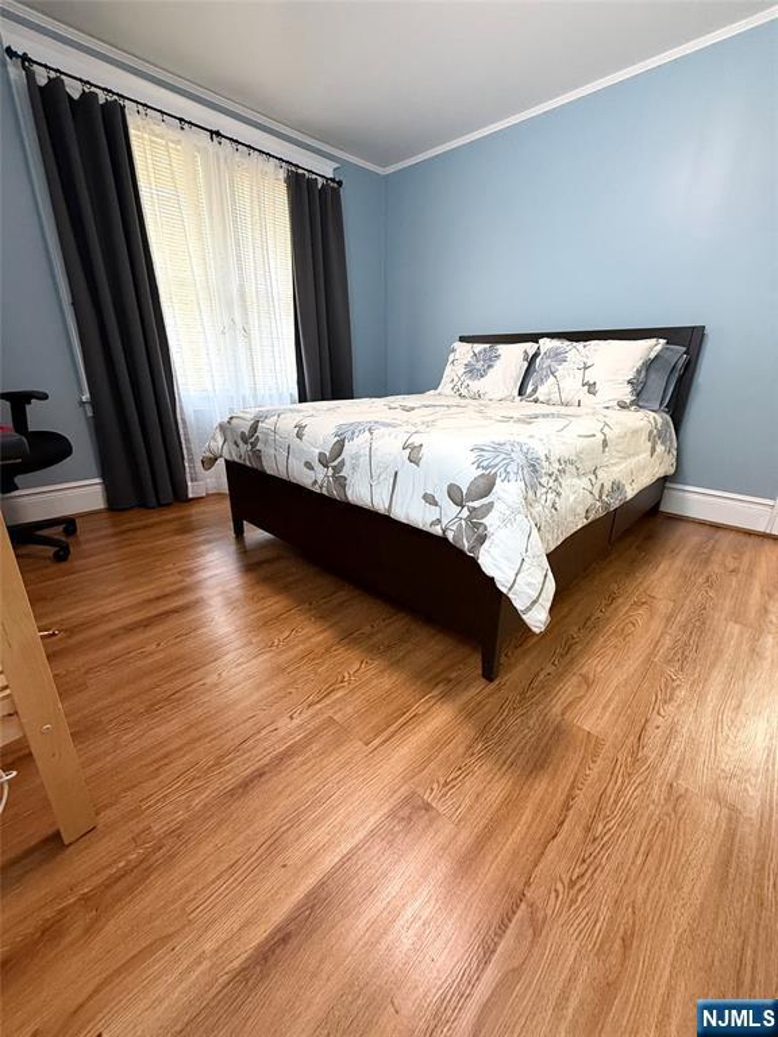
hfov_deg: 85.7
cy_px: 518
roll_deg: -0.8
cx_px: 389
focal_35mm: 14
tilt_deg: -20.2
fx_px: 420
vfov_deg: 102.1
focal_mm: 2.22
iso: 400
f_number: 2.2
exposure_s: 1/60
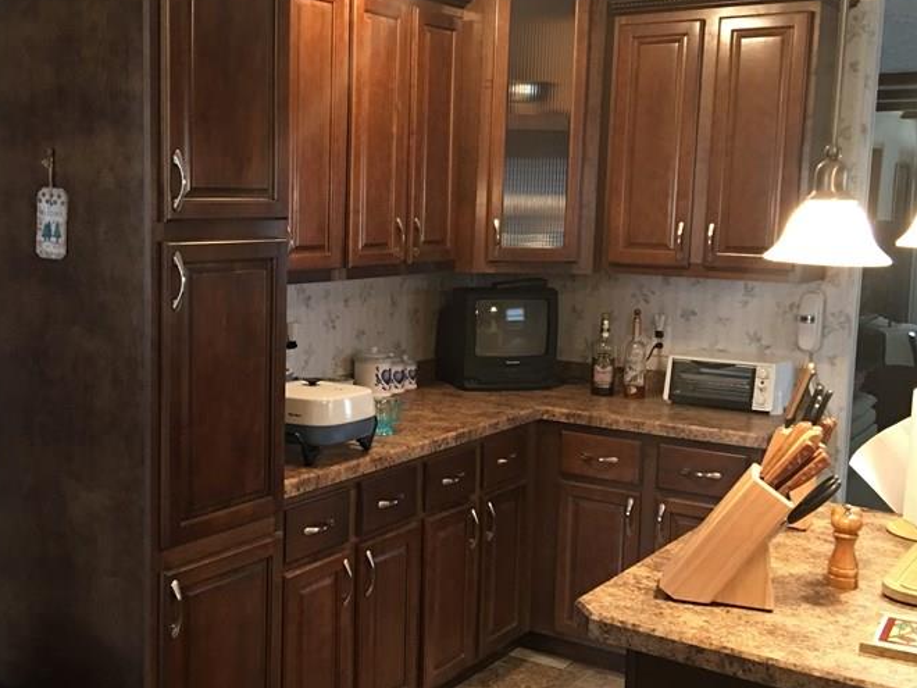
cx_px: 342
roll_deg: -0.5
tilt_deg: -8.7
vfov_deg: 32.2
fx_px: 1192
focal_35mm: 45
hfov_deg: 41.8
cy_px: 357
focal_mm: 4.15
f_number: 2.2
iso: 100
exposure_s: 1/15
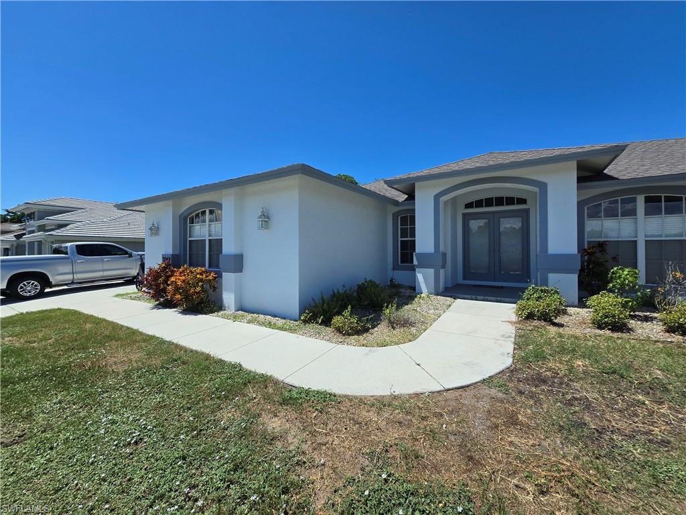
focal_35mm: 13
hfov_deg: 106.2
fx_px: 258
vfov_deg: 89.9
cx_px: 343
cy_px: 258
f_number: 2.2
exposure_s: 1/3300
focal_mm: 2.2
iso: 50
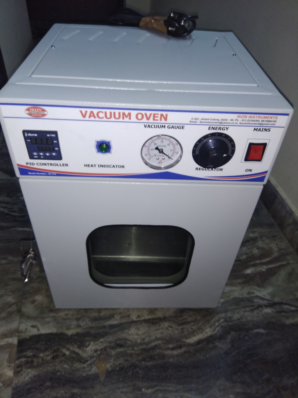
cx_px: 149
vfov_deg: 79.0
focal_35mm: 21
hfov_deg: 63.4
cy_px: 199
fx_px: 241
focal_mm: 3.57
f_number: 2
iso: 250
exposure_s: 1/33
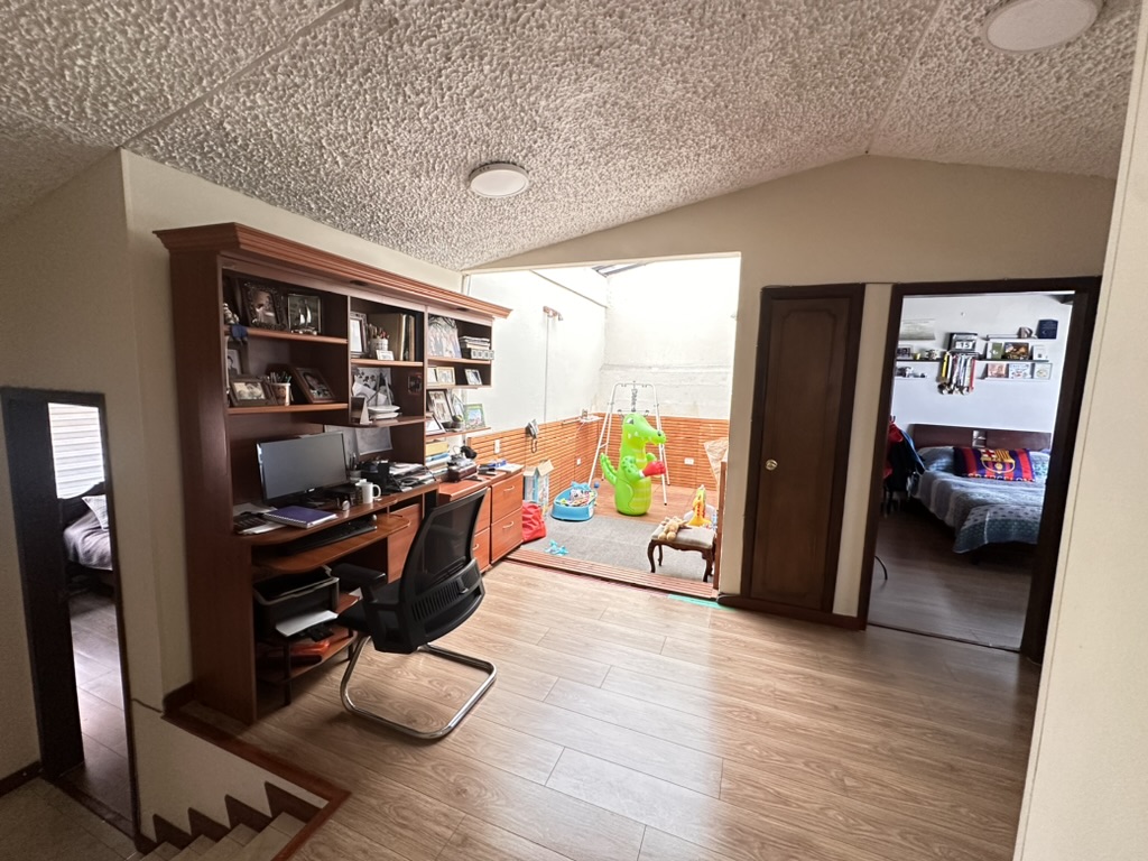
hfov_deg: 102.1
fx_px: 464
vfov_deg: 85.7
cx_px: 574
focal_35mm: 14
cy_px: 430
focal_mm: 2.22
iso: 500
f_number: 2.2
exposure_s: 1/60
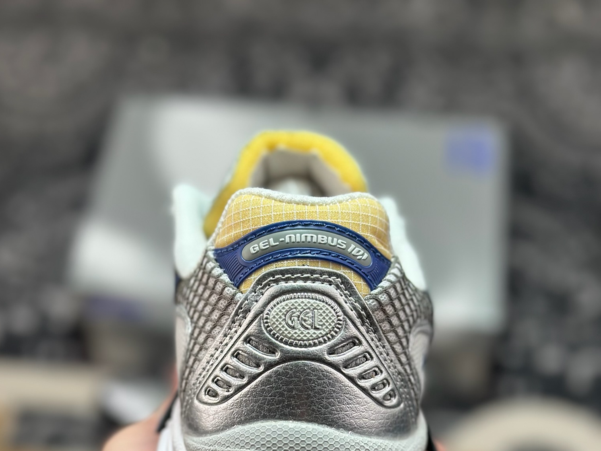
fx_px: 1129
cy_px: 398
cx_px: 297
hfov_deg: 29.8
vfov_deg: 22.1
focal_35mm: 65
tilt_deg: -57.0
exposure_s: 1/858
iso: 80
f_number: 1.78
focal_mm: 6.86
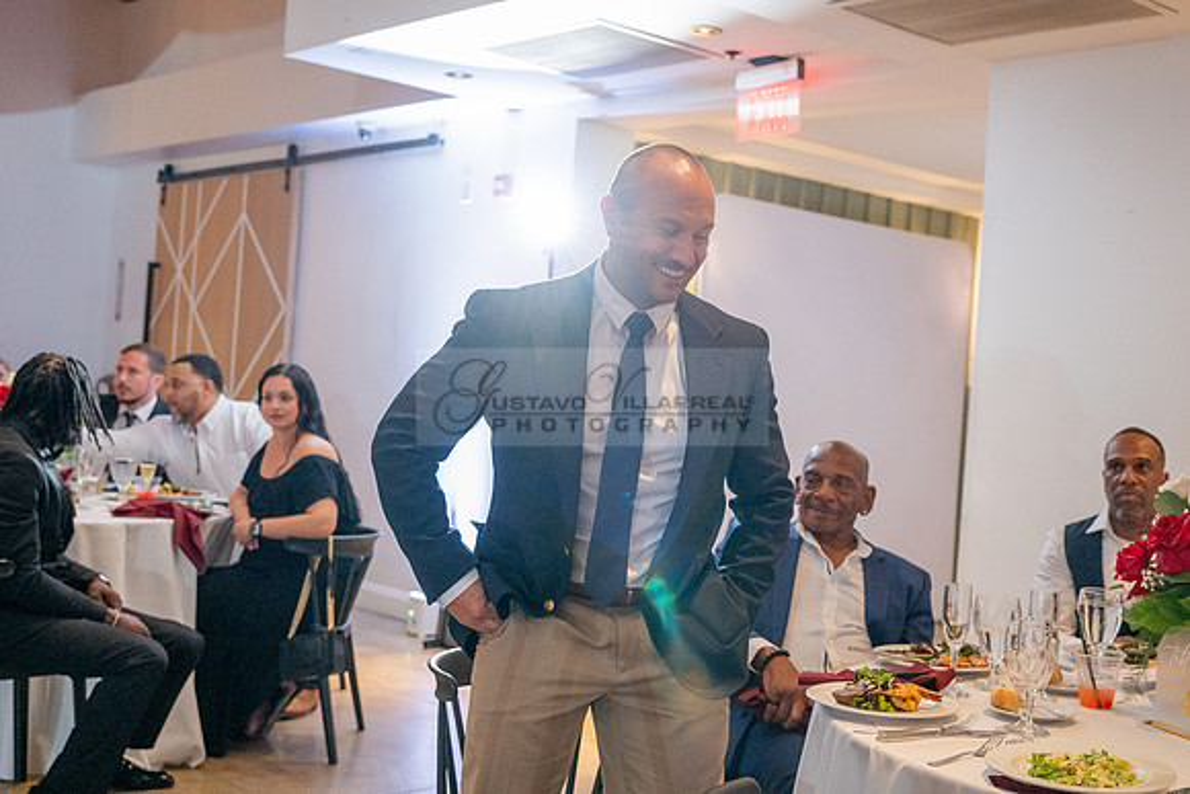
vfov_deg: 30.5
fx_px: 1455
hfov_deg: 44.5
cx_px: 595
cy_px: 397
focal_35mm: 44
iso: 3200
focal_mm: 44
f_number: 4
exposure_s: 1/200
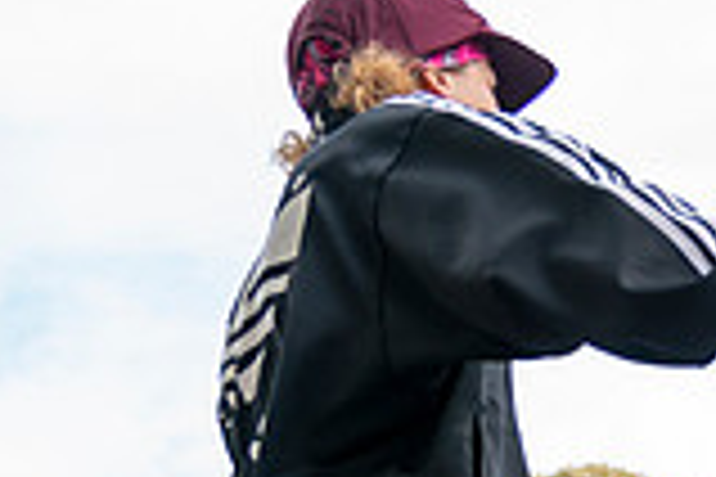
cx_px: 869
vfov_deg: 12.3
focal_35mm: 106
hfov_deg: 18.3
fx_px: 2108
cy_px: 731
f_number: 2.8
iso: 320
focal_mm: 29
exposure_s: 1/1000
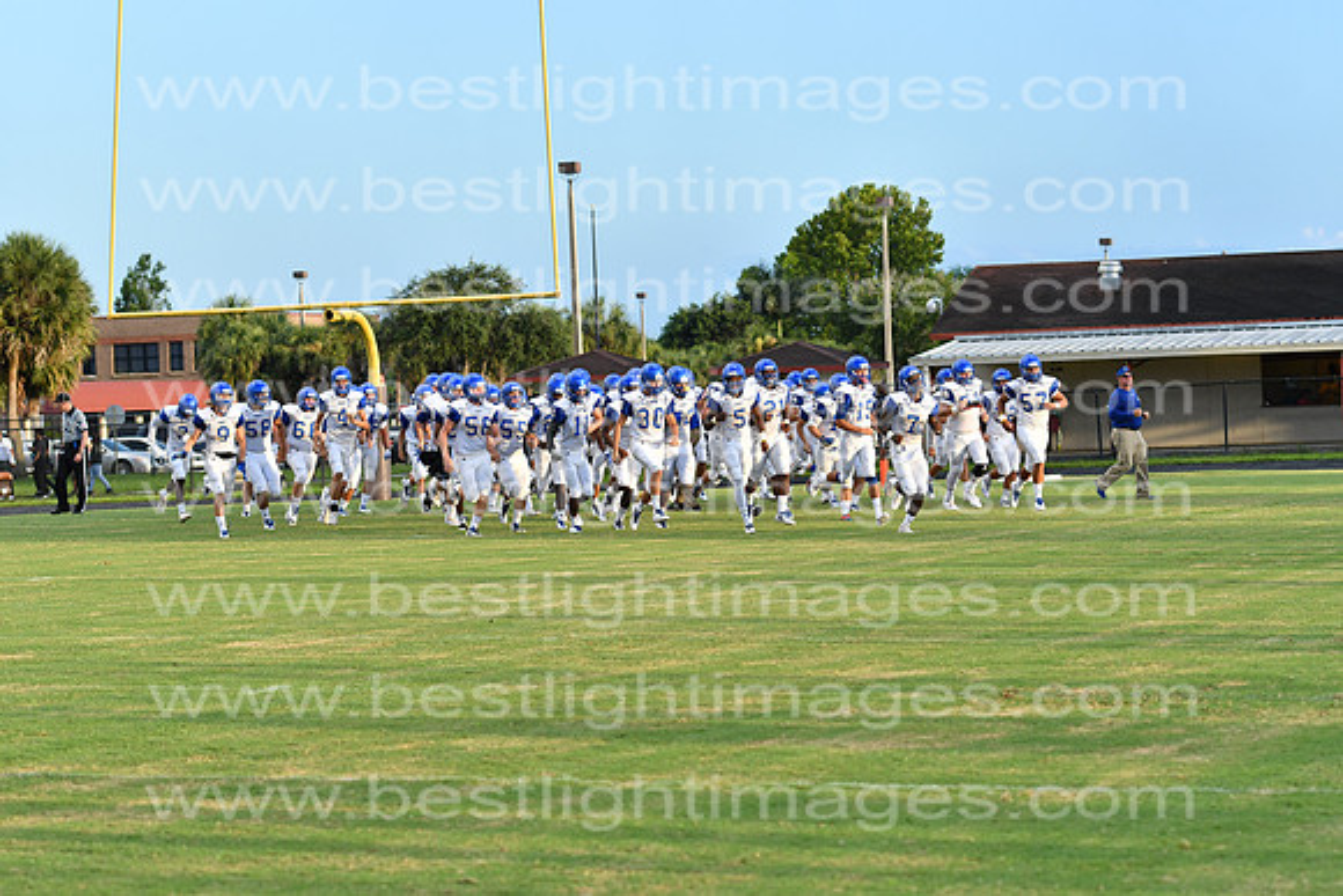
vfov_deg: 12.2
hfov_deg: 18.2
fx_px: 4198
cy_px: 448
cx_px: 672
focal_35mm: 112
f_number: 4
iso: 400
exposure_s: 1/1250
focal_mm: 75
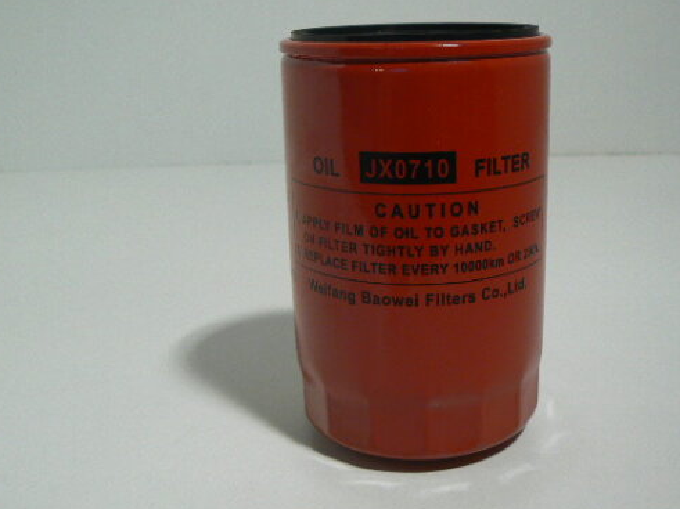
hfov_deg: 42.8
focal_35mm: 44
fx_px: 864
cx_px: 397
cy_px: 261
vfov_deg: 32.9
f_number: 2.8
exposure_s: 1/30
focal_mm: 6
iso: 80
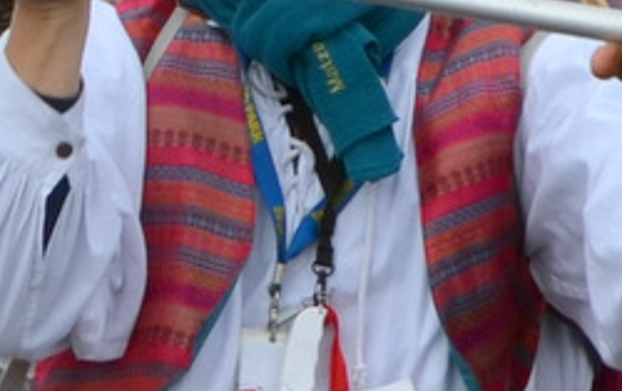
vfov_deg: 5.2
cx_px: -109
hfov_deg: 8.2
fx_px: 4312
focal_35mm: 254
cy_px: 32
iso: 100
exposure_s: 1/200
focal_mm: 26
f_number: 9
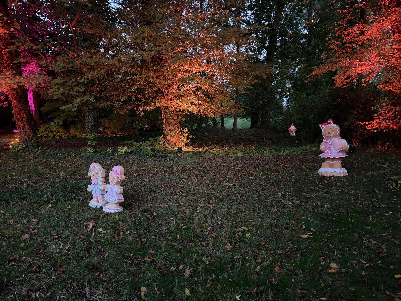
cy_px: 150
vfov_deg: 56.8
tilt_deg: -4.2
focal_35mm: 24
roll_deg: -0.8
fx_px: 278
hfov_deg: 71.6
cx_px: 200
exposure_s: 1/25
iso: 800
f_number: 1.48
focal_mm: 6.93
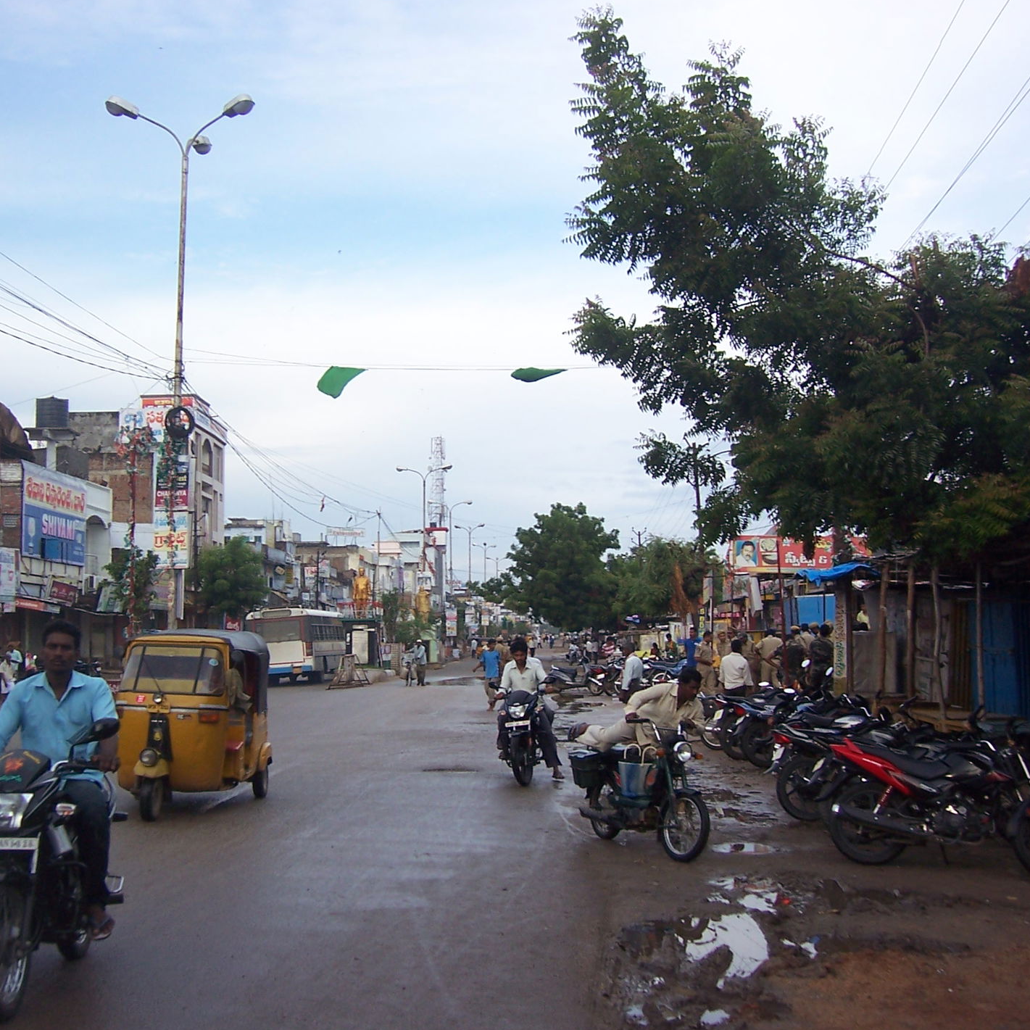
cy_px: 511
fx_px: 1448
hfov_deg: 39.1
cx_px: 441
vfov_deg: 39.2
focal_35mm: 43
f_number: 3
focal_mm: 6
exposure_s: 1/250
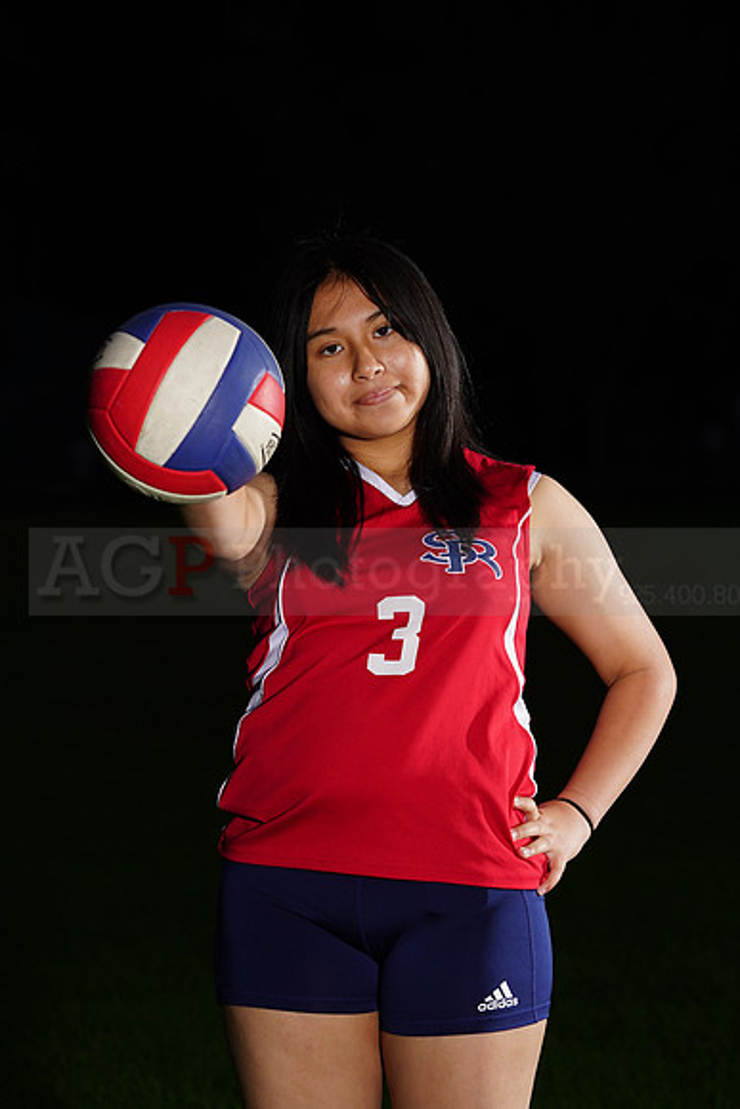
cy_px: 554
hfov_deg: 7.9
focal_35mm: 175
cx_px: 370
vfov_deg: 11.7
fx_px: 5392
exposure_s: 1/125
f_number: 9
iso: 400
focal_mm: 175
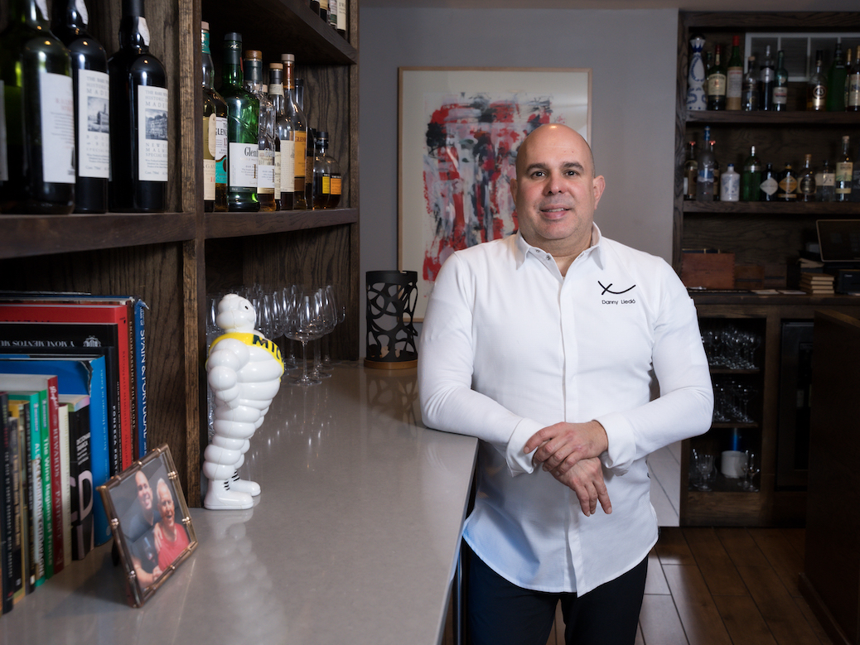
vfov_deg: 36.0
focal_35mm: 40
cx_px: 491
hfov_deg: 46.7
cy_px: 316
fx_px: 994
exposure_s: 1/80
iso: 1000
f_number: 5.6
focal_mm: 36
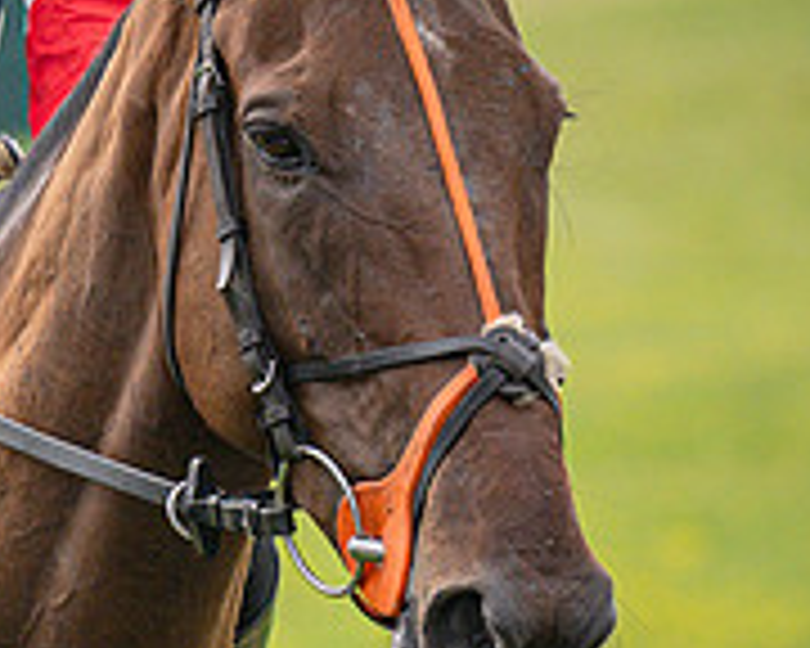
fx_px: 22031
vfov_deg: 1.7
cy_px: 259
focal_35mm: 919
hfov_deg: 2.1
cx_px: 191
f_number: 4
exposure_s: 1/2000
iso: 400
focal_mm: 155
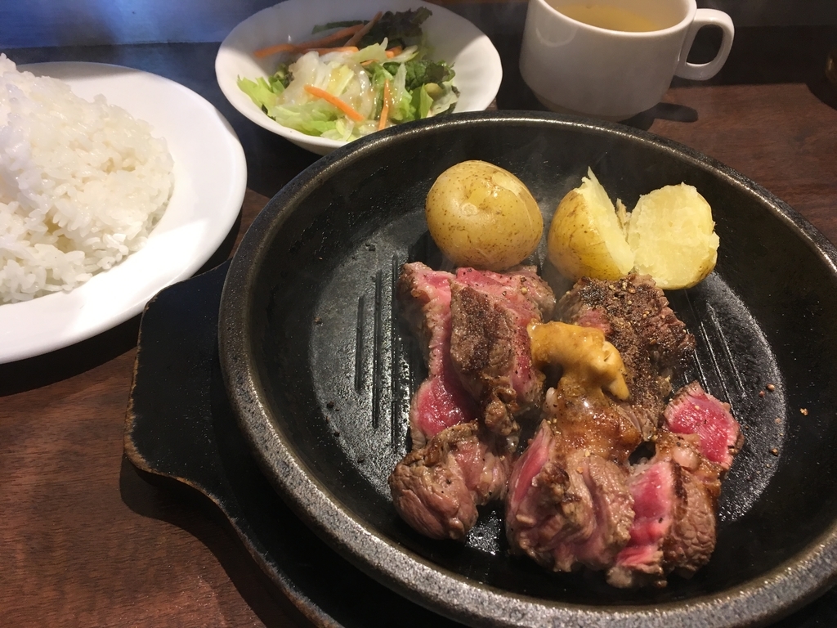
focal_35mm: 29
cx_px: 418
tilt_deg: -48.9
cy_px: 314
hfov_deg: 61.7
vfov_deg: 48.2
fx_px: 701
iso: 40
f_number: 2.2
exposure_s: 1/30
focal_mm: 4.15
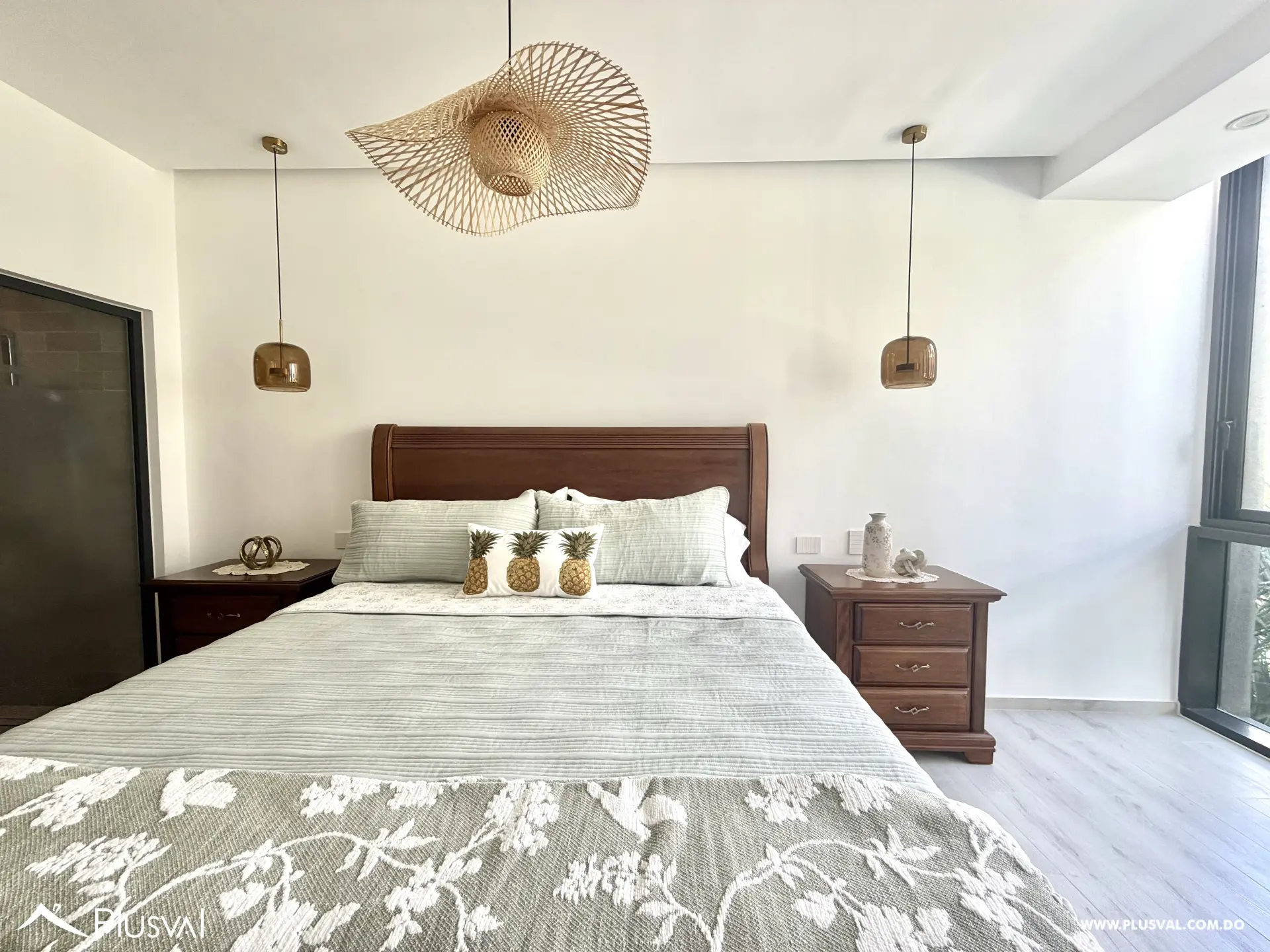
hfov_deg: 102.1
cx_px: 635
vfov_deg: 85.7
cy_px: 476
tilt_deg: -2.5
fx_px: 514
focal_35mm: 14
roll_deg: +0.3
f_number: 2.2
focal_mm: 2.22
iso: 64
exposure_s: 1/121
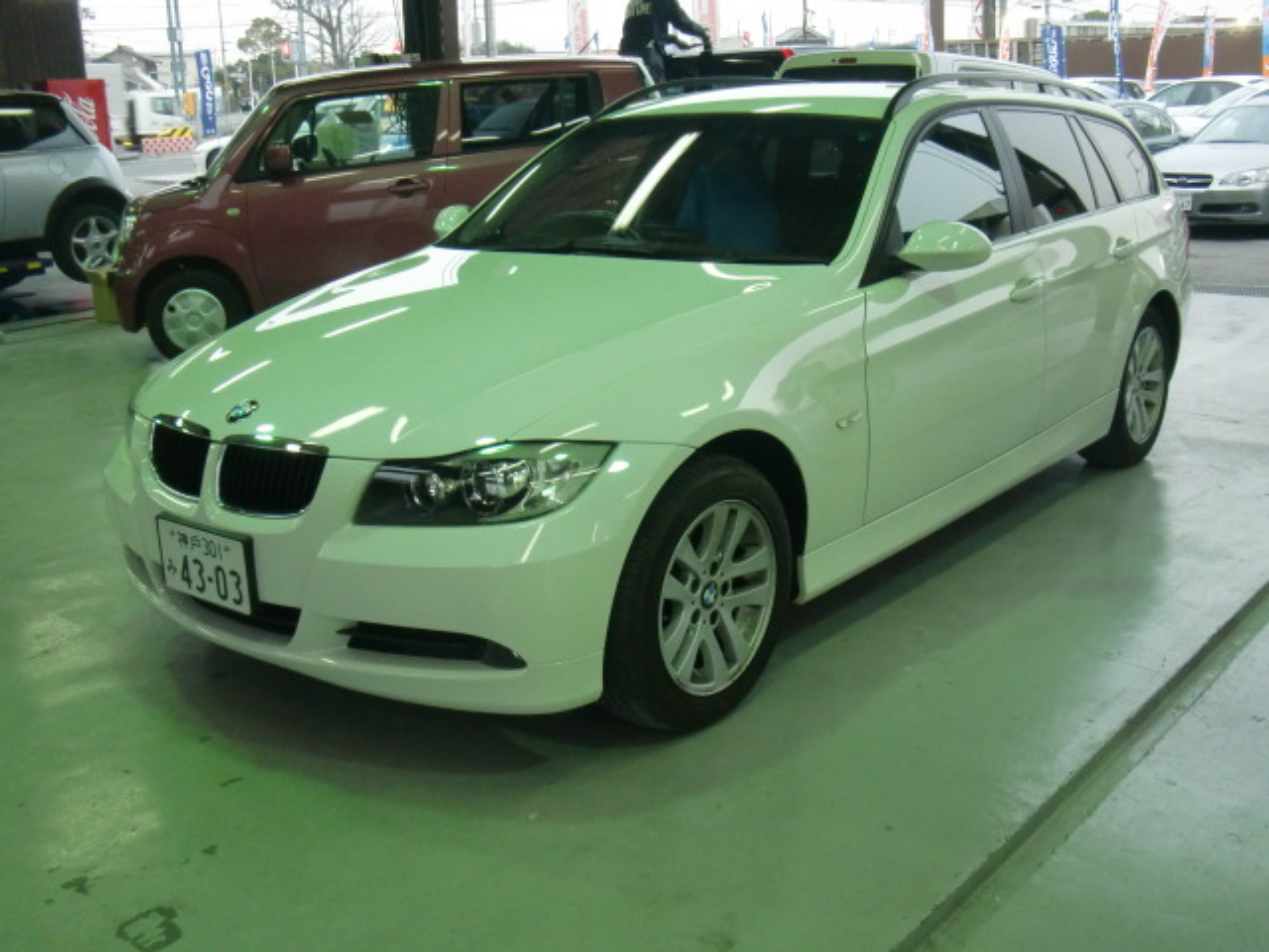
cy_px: 476
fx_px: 1393
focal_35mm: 38
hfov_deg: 49.0
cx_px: 634
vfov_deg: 37.7
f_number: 3.9
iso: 320
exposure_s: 1/60
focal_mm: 6.66
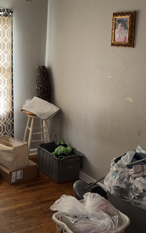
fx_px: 305
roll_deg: -0.6
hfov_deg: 26.6
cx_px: 38
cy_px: 74
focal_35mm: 48
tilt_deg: -3.3
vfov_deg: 41.2
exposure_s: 1/12
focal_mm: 6.76
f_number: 1.78
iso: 160
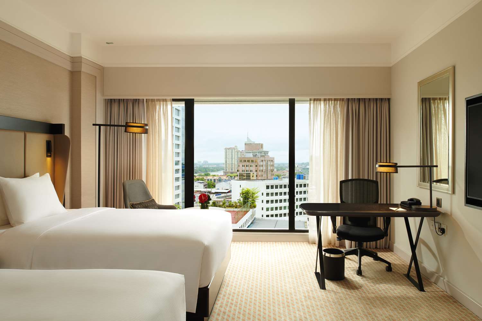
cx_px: 241
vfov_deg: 53.1
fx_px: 321
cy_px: 160
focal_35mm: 24
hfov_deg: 73.7
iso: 100
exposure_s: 1/3
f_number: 11
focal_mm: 24
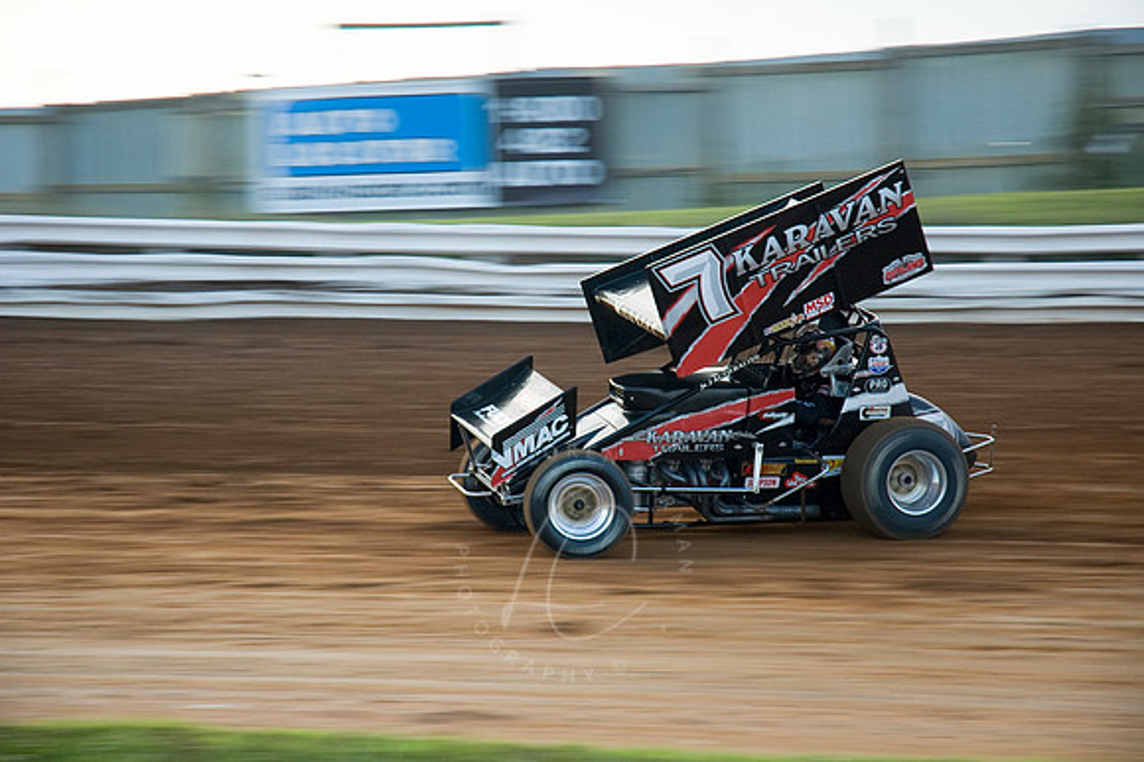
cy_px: 381
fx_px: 3335
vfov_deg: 13.0
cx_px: 572
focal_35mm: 105
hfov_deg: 19.5
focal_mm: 70
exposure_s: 1/160
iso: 200
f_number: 4.5
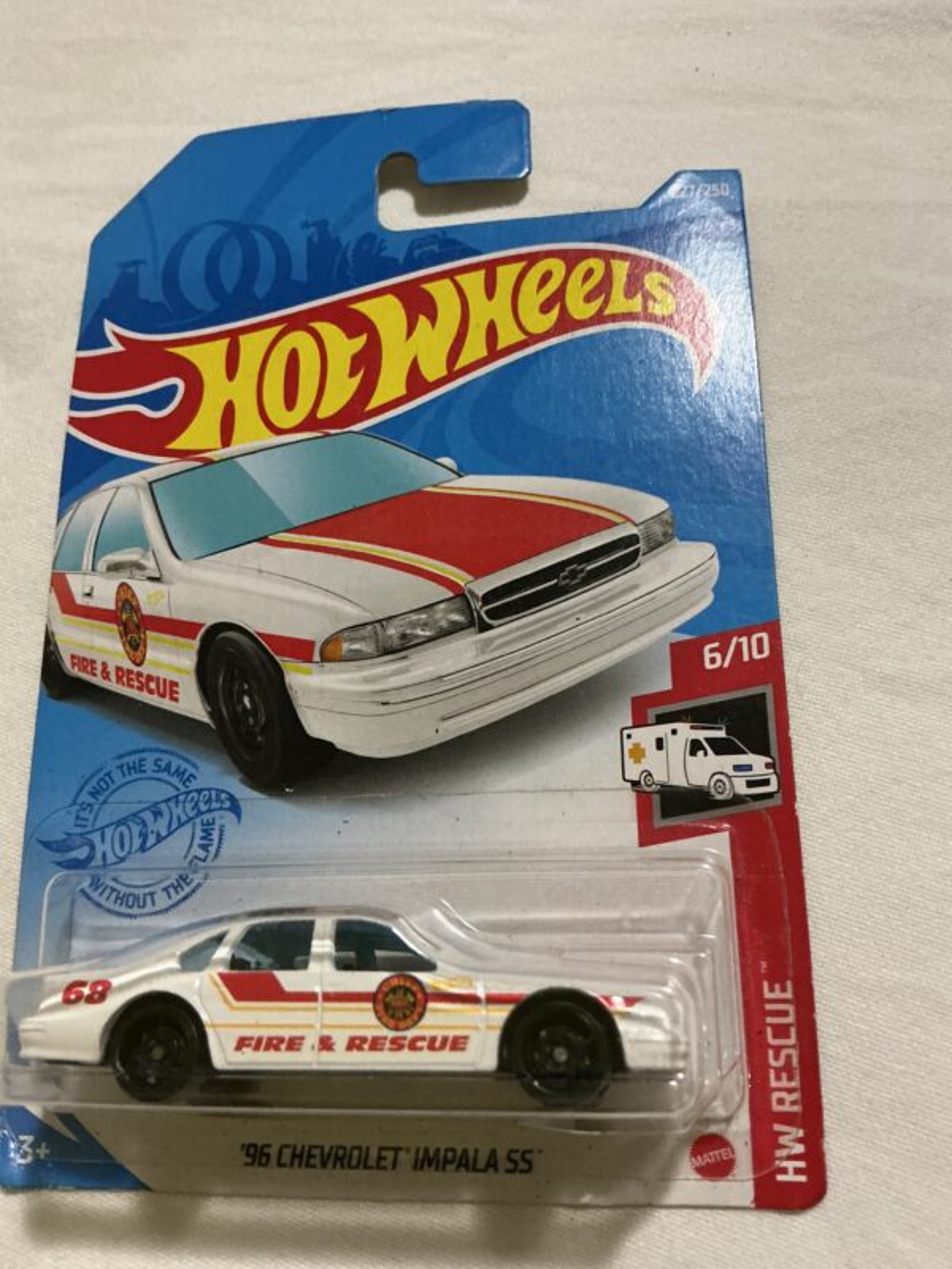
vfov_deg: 61.7
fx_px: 1063
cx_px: 476
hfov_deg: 48.2
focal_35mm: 29
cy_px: 634
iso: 320
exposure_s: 1/30
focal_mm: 3
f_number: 1.8
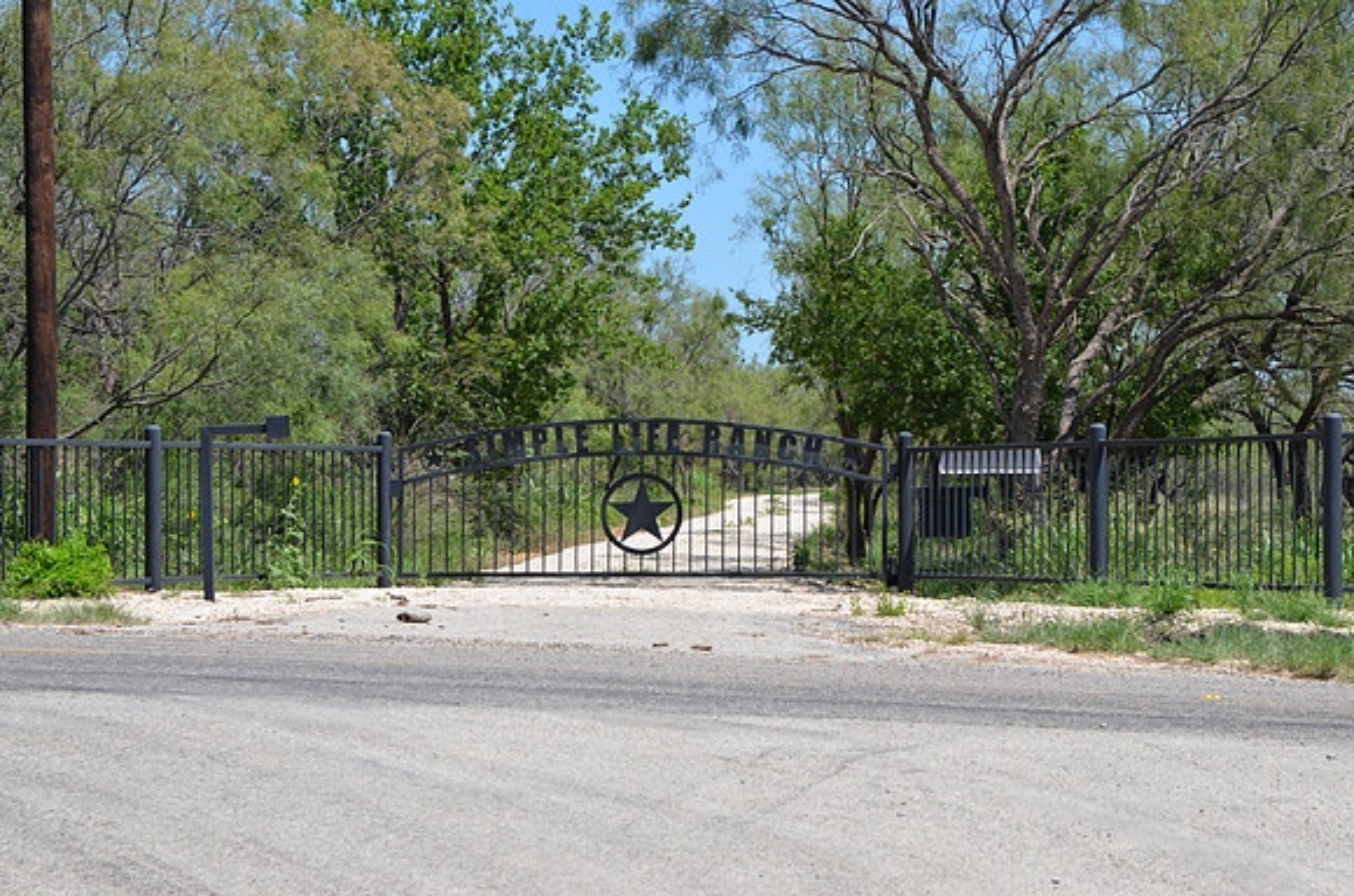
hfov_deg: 19.5
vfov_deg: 13.0
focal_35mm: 105
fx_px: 3940
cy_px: 448
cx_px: 677
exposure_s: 1/250
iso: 110
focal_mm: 70
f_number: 8
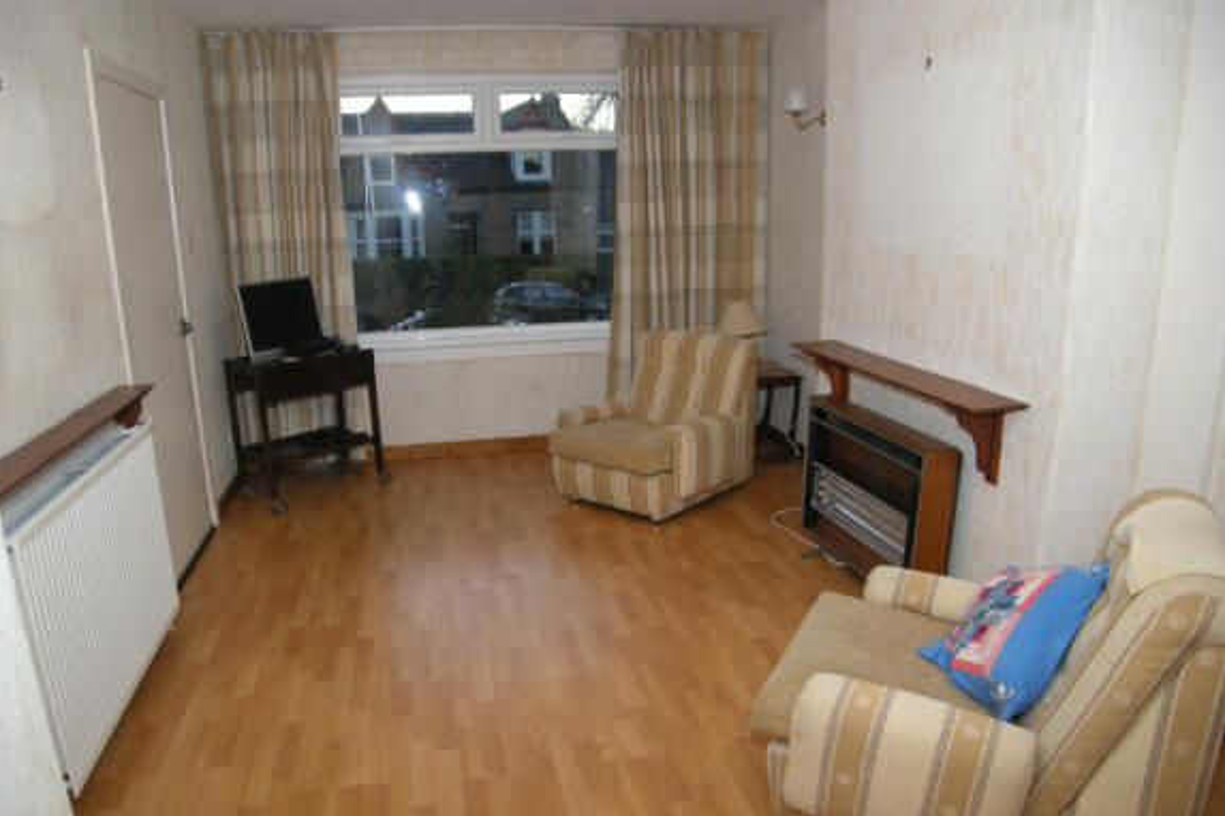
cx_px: 604
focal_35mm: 37
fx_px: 1259
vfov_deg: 35.9
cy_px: 465
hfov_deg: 51.9
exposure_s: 1/55.7
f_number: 2.7
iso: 64
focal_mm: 7.5
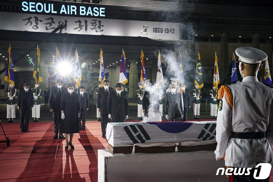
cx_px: 136
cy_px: 91
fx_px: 349
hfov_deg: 42.7
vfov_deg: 29.2
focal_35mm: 46
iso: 3200
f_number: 6.3
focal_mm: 46
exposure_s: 1/200
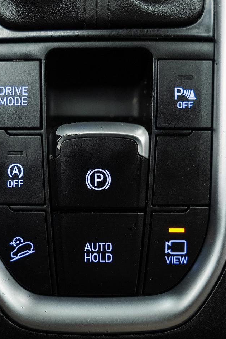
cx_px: 76
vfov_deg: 28.1
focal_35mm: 72
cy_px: 163
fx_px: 678
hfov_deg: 18.9
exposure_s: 1/40
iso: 1000
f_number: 3.5
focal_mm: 41.6
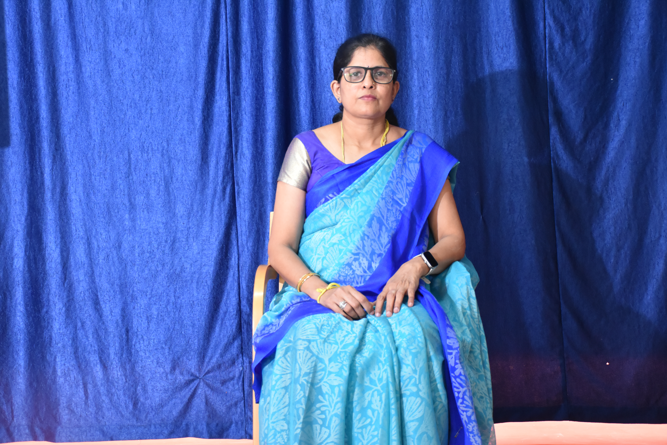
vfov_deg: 23.8
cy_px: 222
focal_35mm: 57
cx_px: 334
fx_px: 1056
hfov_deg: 35.1
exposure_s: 1/125
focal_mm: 38
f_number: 4.2
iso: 2500
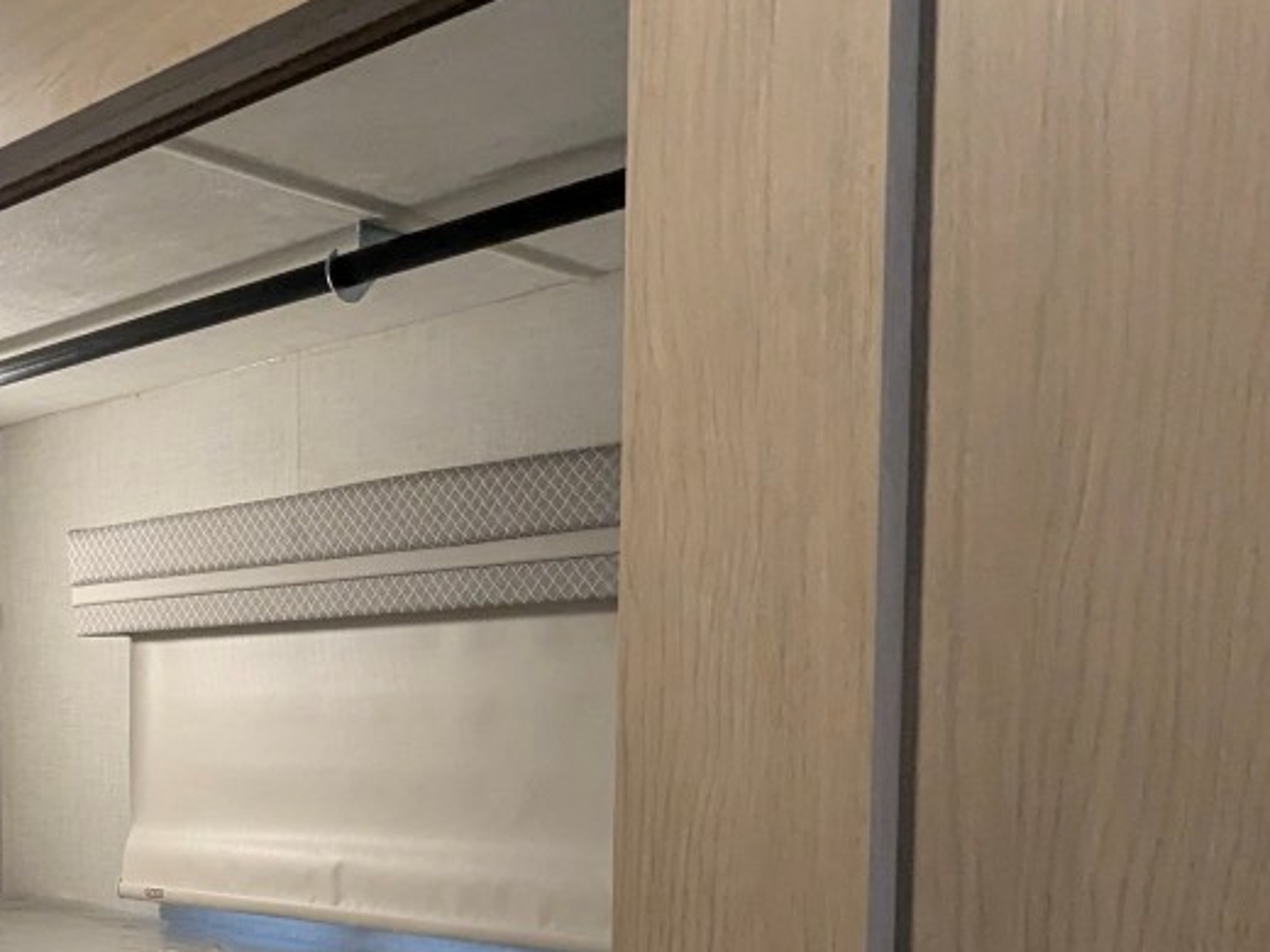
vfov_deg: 32.5
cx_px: 65
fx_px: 1578
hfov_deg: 39.7
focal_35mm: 43
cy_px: 791
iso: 401
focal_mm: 2.35
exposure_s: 1/98.4
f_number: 2.2
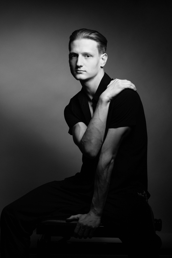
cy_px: 129
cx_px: 86
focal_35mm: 85
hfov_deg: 16.1
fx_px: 609
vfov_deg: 23.9
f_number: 10
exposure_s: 1/250
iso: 500
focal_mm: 85
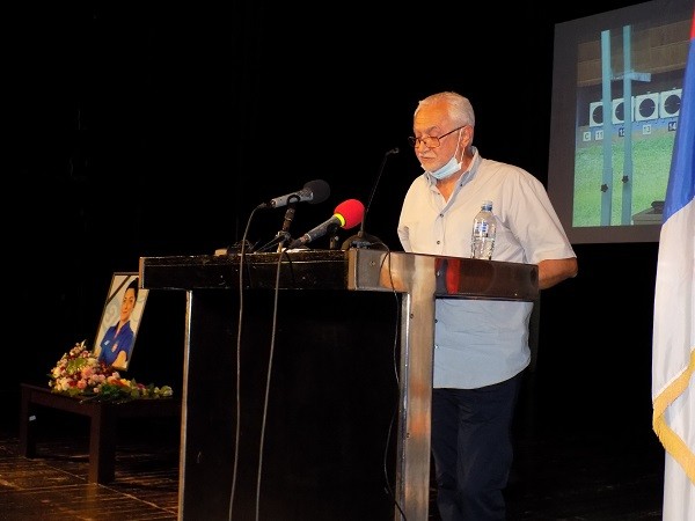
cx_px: 348
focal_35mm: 46
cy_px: 260
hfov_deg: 41.2
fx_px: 924
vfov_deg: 31.5
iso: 400
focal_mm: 8.1
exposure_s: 1/30
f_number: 3.7
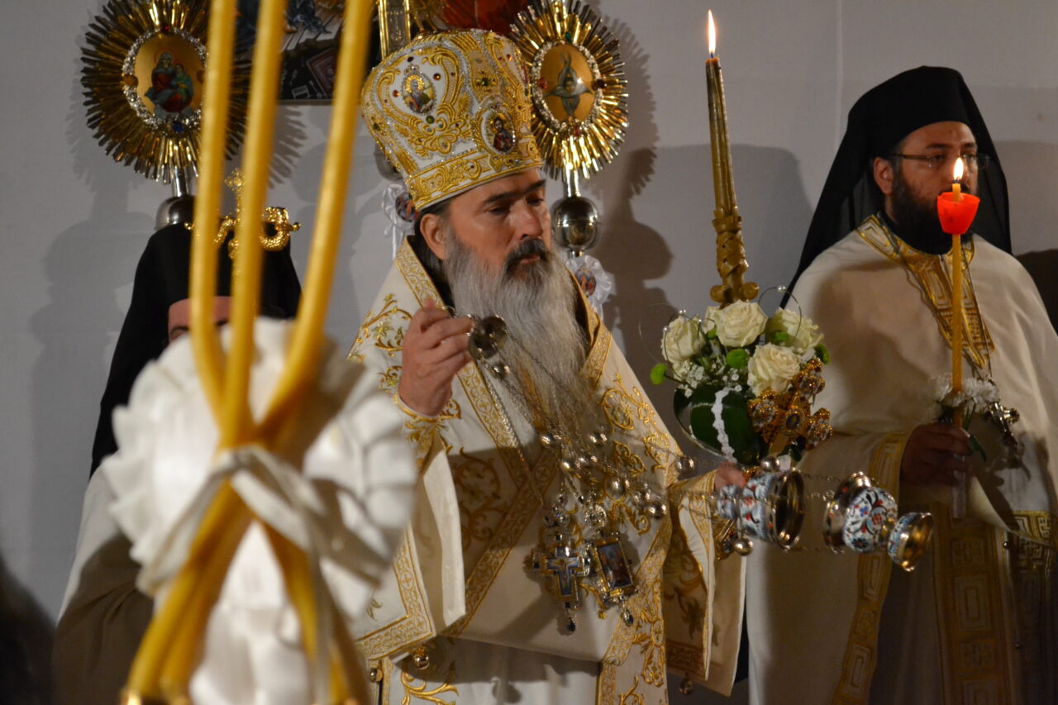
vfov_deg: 16.5
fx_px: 2424
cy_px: 352
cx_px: 529
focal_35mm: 82
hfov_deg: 24.6
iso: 3200
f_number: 5.6
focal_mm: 55
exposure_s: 1/125
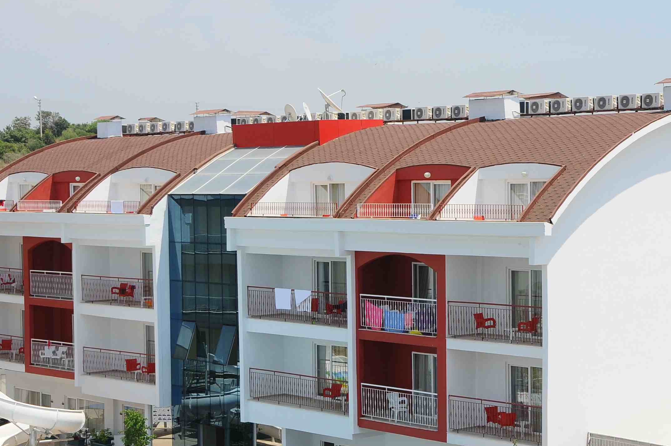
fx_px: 1508
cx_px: 413
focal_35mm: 81
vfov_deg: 16.8
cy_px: 242
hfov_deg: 25.0
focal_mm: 36
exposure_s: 1/320
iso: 200
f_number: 10
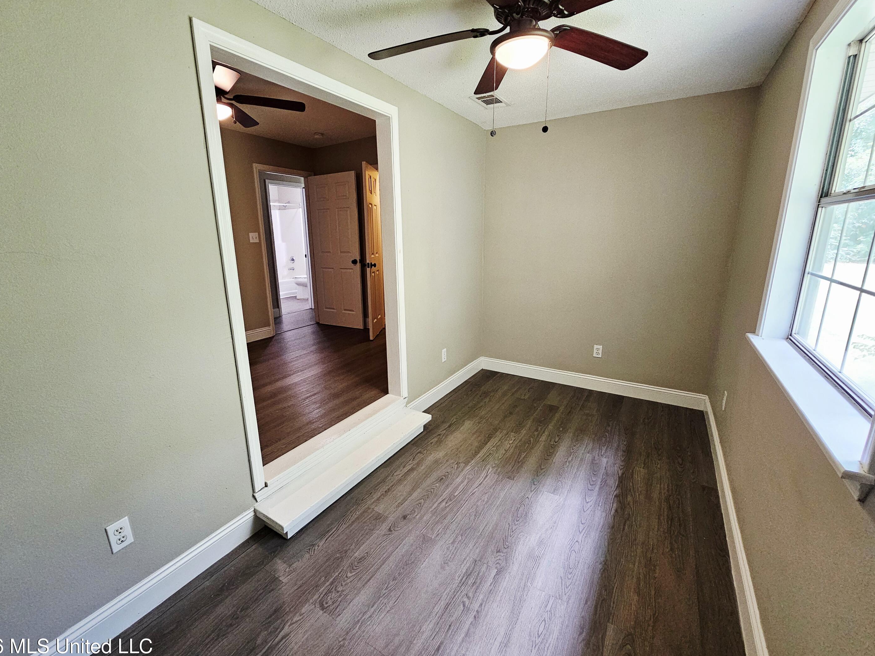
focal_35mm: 14
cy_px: 325
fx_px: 354
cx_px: 415
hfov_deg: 102.0
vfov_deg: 85.7
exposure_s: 1/40
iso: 400
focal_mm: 2.2
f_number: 2.2
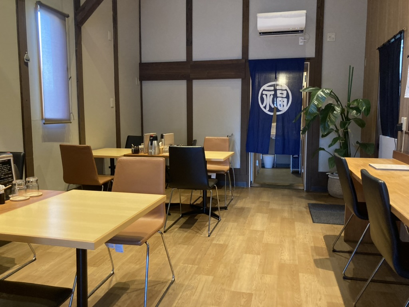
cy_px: 154
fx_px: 331
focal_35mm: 28
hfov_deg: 63.4
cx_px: 204
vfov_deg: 49.7
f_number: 1.8
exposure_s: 1/33
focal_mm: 3.99
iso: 250
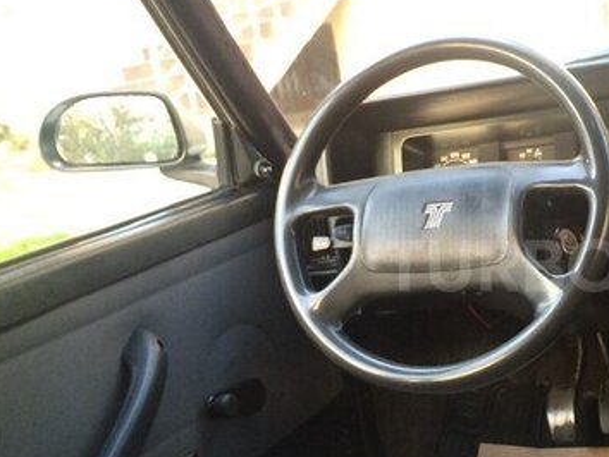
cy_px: 265
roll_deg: +7.6
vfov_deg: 27.0
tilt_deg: -10.8
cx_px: 561
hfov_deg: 33.4
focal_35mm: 54
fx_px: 951
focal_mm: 4.15
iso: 80
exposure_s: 1/33
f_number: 2.2
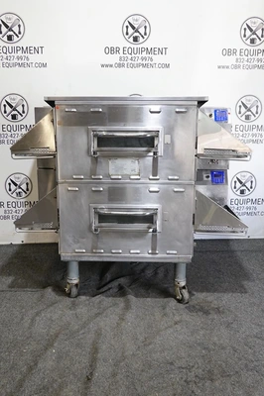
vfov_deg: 53.2
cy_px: 198
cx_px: 132
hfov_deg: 36.8
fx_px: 397
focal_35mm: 36
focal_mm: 13.29
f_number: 3.5
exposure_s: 1/40
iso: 500
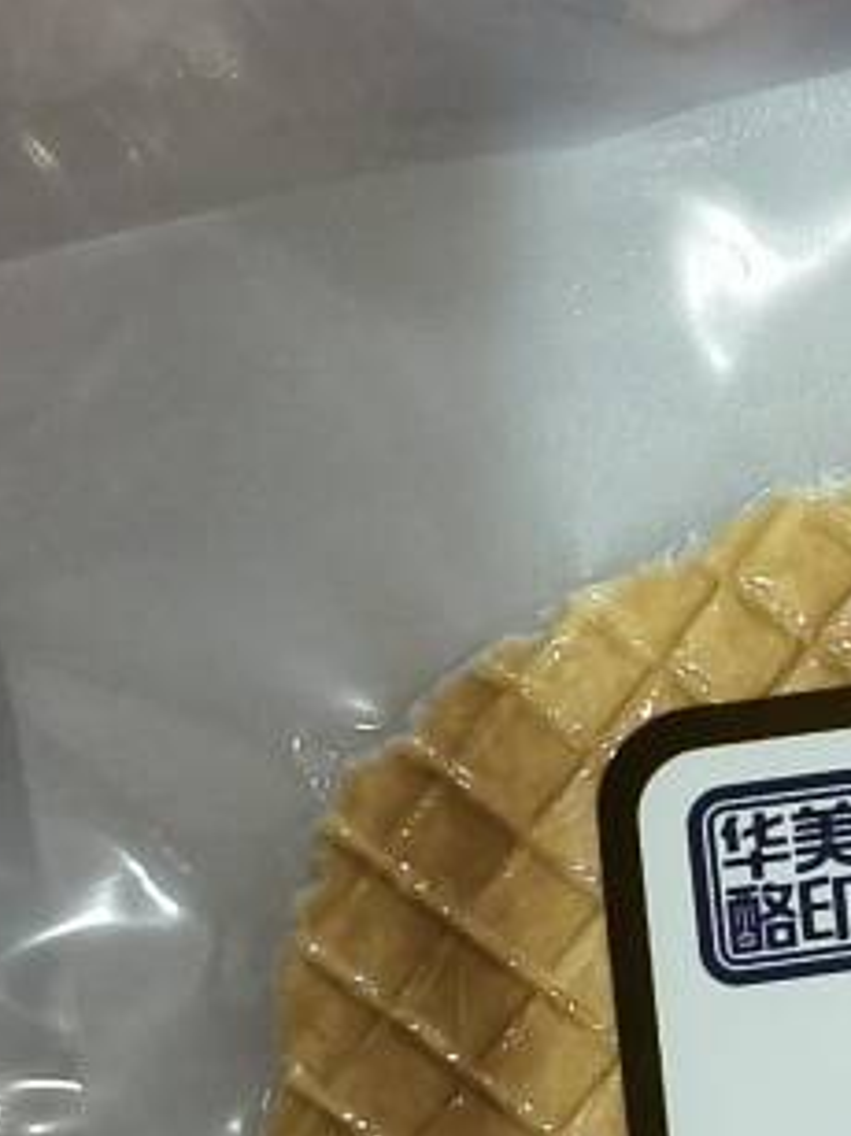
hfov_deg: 15.2
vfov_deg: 21.5
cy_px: 1193
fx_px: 2854
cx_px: 1421
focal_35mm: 87
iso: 120
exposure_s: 1/50
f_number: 2
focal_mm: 2.32
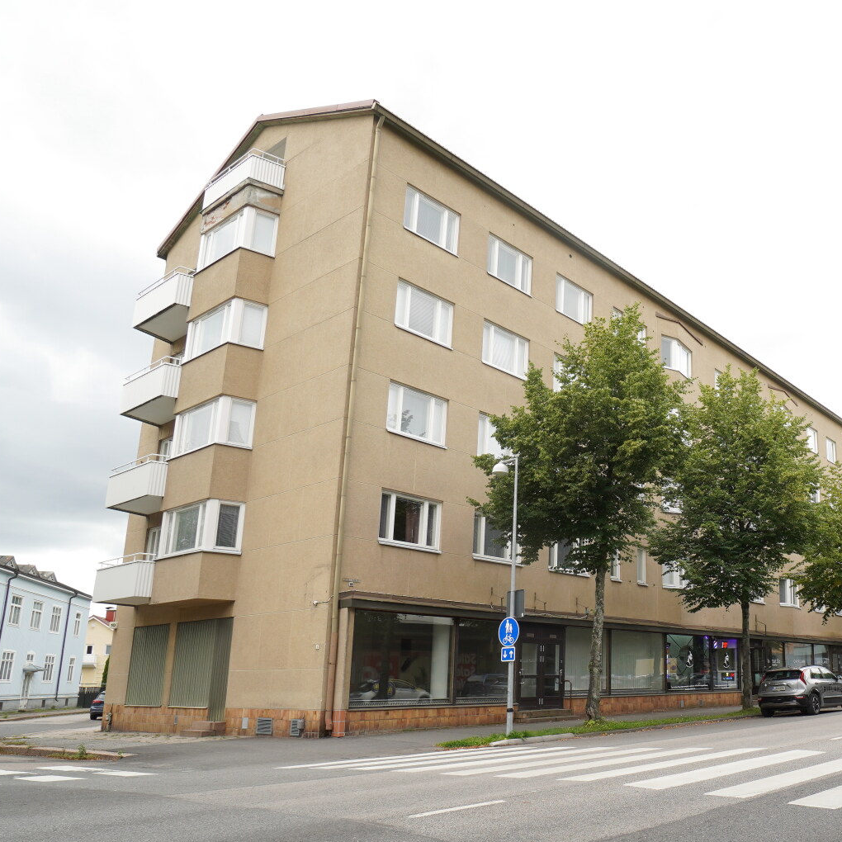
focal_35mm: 27
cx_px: 721
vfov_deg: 58.2
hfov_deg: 53.4
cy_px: 534
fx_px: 743
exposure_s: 1/60
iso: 100
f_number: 7.1
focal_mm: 10
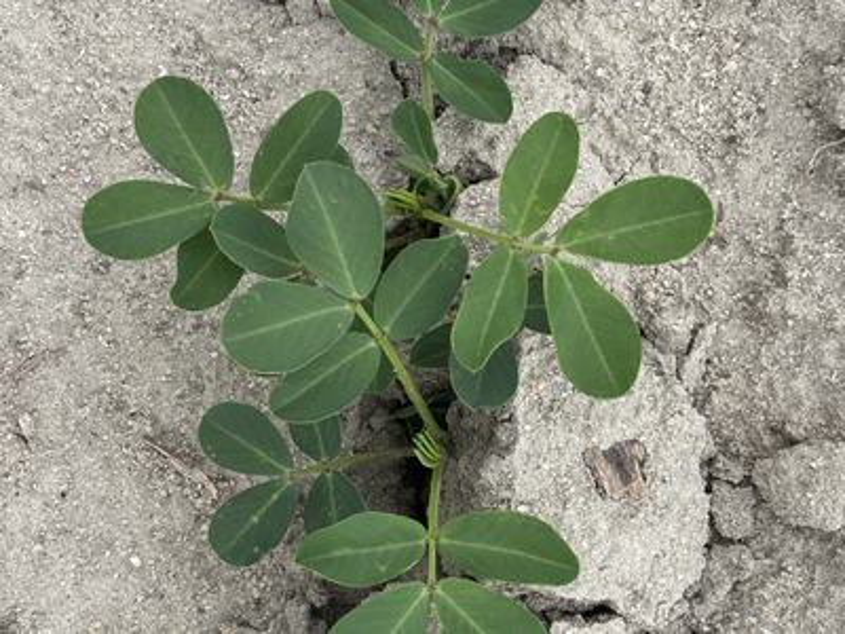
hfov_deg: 36.8
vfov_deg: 28.0
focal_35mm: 52
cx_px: 422
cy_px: 317
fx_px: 1269
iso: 32
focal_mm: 5.96
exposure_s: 1/626
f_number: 1.6
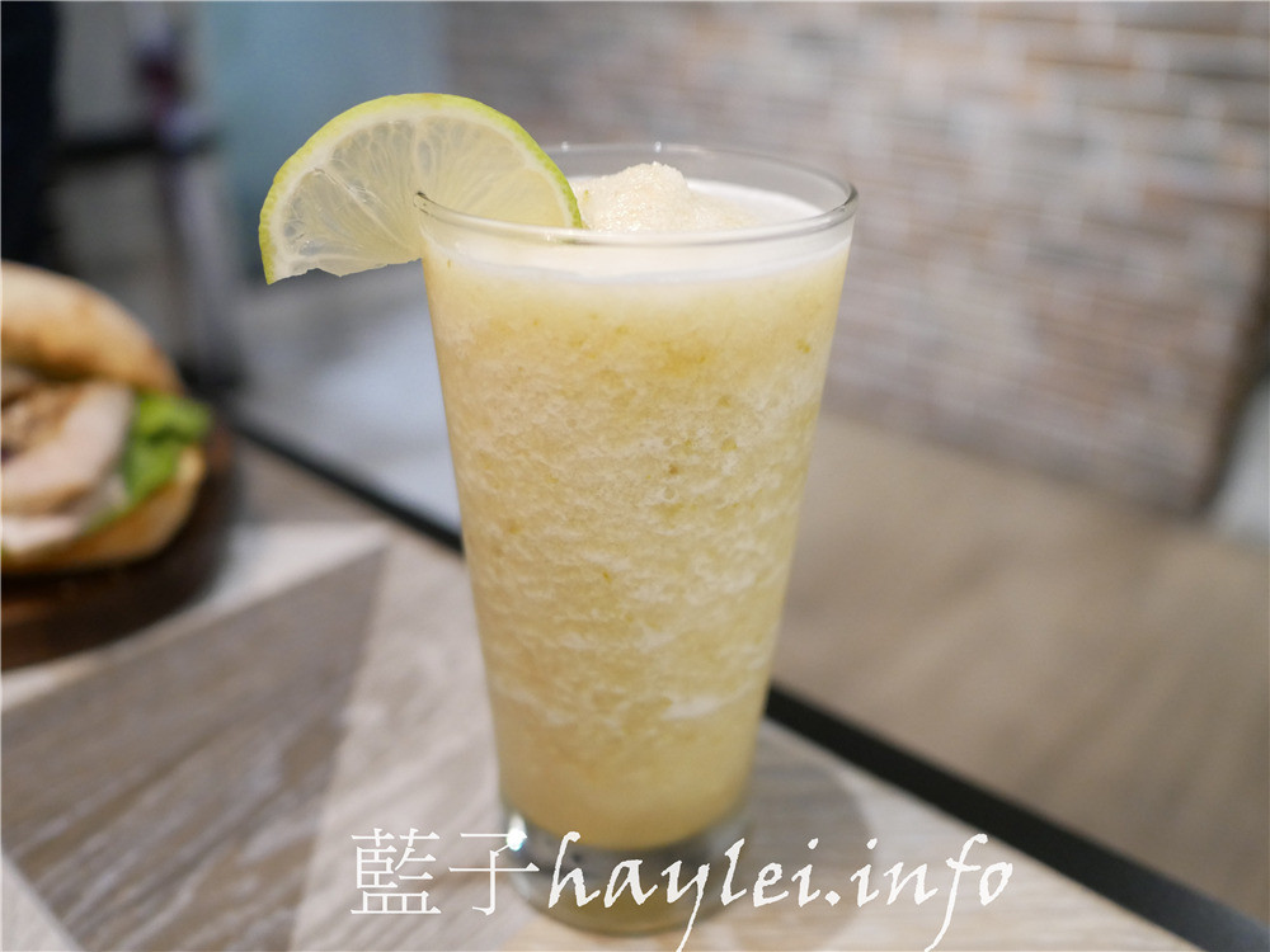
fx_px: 1101
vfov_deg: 46.8
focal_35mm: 30
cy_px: 476
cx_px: 635
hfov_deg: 60.0
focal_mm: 15
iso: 1600
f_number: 1.7
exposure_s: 1/60
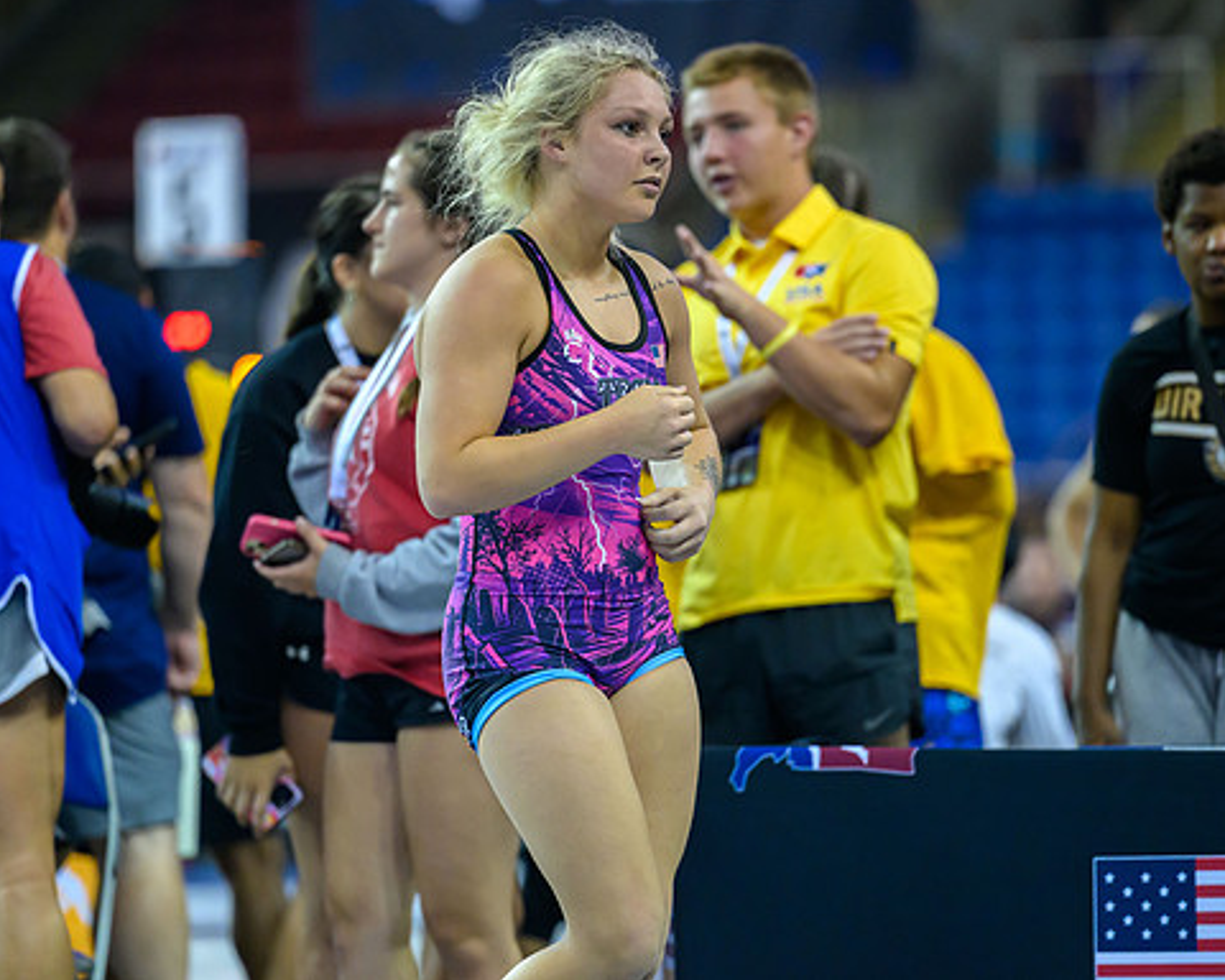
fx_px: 10260
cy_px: 482
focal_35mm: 283
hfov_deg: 6.8
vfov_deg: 5.5
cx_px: 555
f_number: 2.8
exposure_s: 1/800
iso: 2500
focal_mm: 200
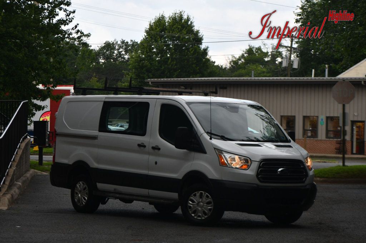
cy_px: 122
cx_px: 183
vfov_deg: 11.1
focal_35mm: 123
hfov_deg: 16.7
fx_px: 1250
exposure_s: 1/250
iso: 200
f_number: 5.6
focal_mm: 82
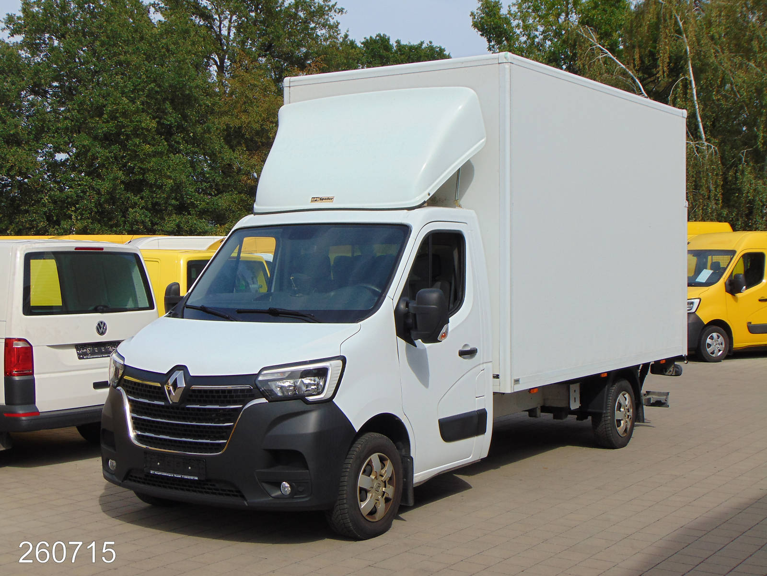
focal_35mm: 50
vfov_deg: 29.1
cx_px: 384
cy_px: 288
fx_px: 1108
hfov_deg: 38.2
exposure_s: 1/200
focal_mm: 9
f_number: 9
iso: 80
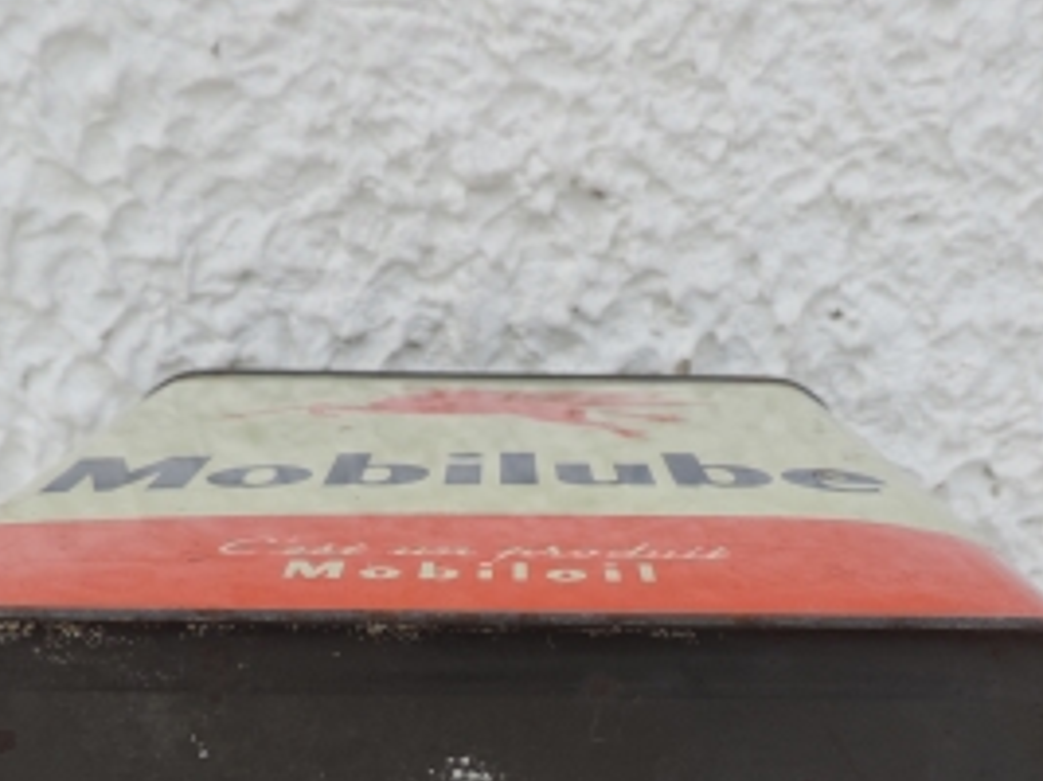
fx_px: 1626
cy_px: 722
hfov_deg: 35.5
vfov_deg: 26.0
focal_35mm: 54
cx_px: 492
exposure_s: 1/400
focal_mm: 4.3
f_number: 3
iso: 80
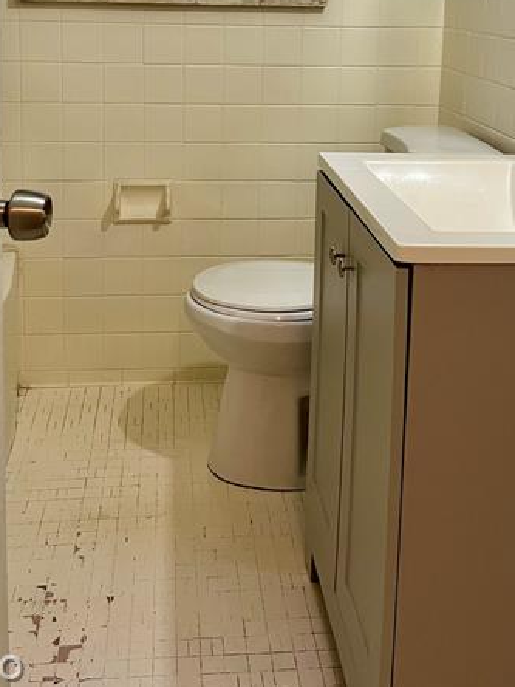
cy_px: 102
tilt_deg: -8.2
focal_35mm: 45
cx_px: 255
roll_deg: -0.3
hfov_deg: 32.2
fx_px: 893
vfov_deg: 39.7
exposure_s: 1/60
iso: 80
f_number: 1.6
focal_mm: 5.1
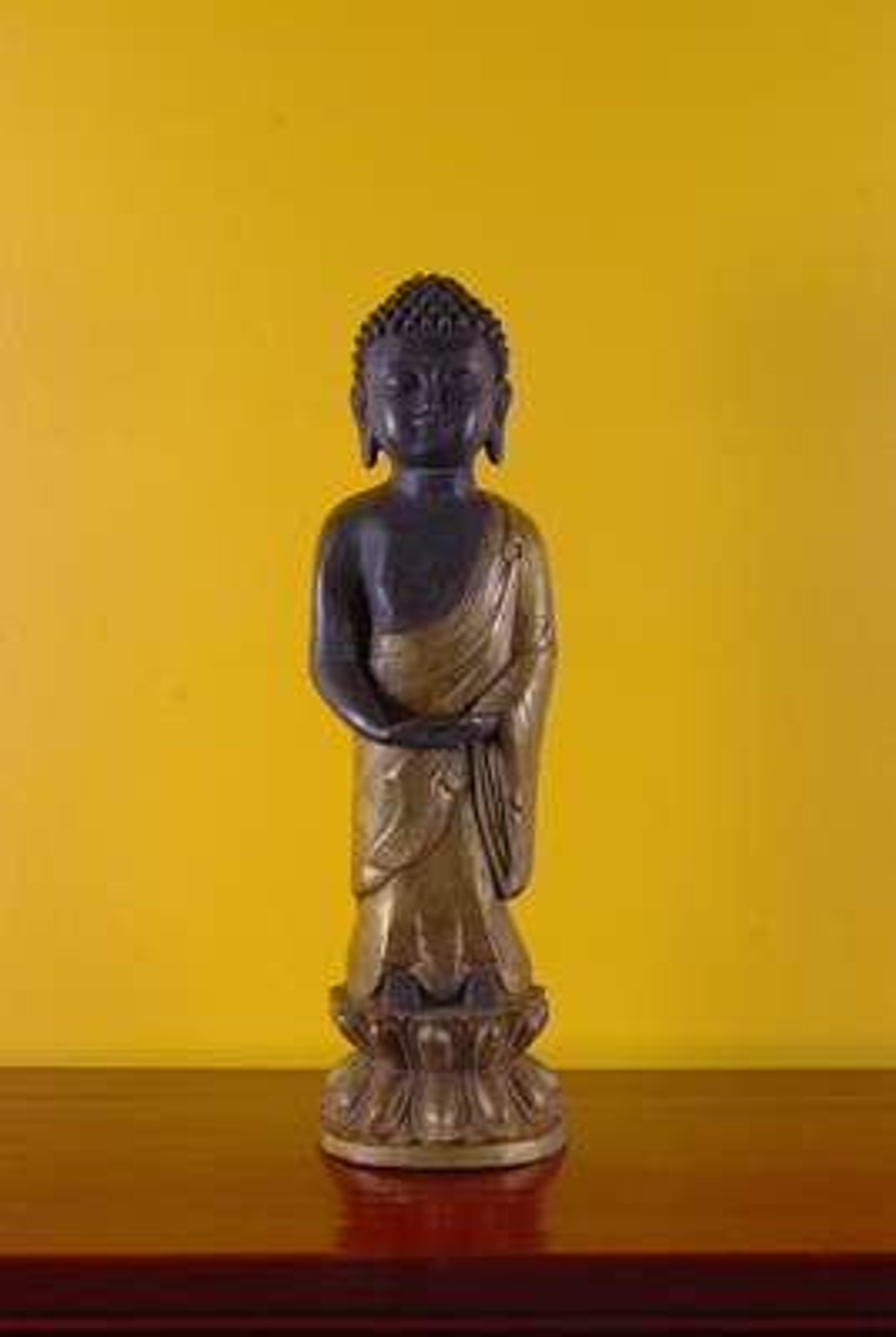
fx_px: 1935
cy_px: 668
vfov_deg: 38.1
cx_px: 448
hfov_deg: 26.1
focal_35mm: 52
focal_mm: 35
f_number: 8
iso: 1600
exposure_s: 1/60
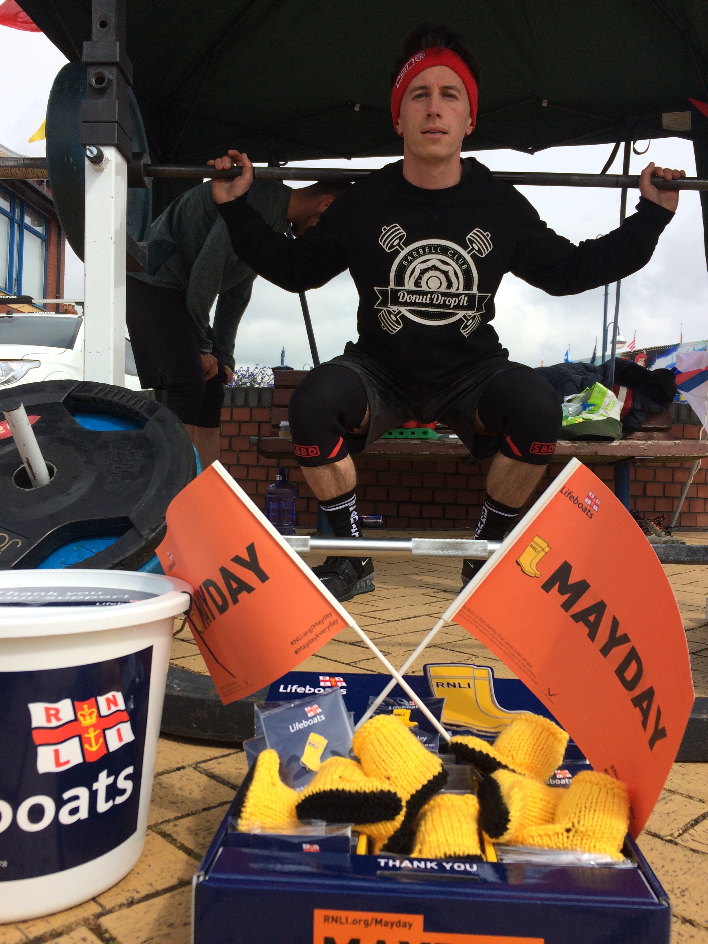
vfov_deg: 61.7
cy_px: 472
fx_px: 791
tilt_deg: -2.4
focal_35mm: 29
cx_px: 354
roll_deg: -2.5
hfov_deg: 48.2
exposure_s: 1/2415
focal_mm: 4.15
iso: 32
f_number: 2.2
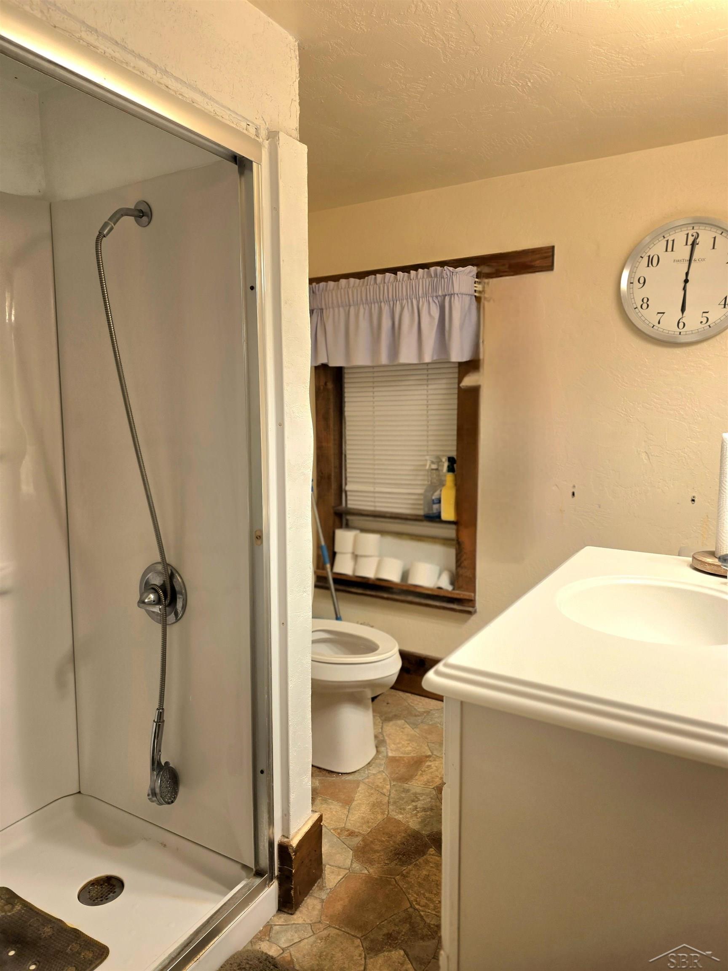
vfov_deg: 73.9
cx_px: 364
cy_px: 486
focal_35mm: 23
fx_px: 645
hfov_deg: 58.9
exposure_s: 1/60.2
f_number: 1.7
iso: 80
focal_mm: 6.25
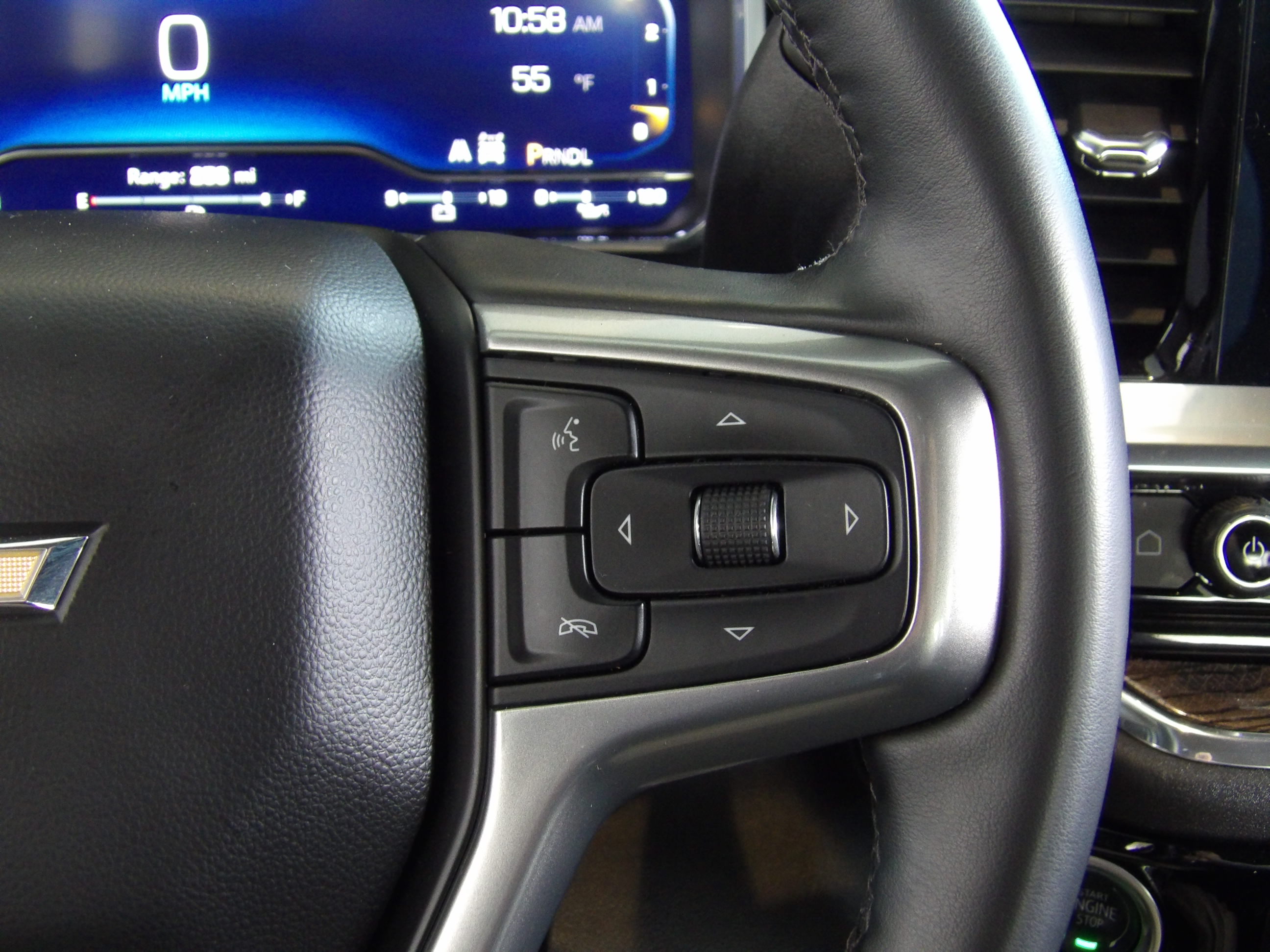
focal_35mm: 53
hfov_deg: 36.2
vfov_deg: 27.5
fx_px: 1944
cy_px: 476
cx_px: 635
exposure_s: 1/20
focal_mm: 9.5
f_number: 3.9
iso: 540
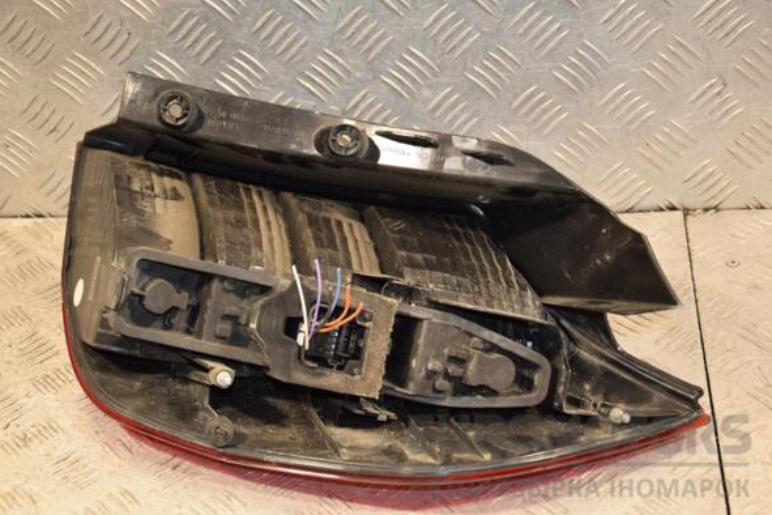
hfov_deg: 29.4
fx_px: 1469
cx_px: 384
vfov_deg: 19.9
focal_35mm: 69
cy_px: 260
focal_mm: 45
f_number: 4.8
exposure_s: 1/160
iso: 800
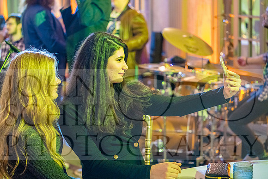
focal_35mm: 70
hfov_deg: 28.8
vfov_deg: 19.5
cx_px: 134
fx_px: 521
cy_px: 90
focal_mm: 70
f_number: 2.8
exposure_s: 1/30
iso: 12800
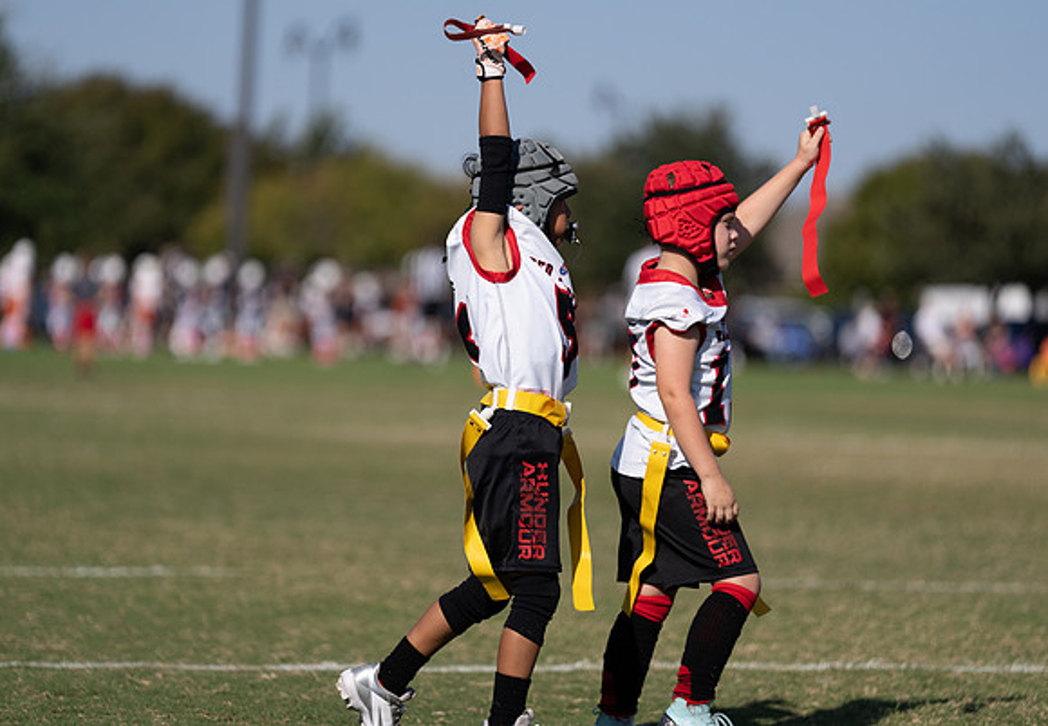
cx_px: 462
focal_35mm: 189
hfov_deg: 10.7
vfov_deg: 7.5
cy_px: 335
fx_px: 5570
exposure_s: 1/3200
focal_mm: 171
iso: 100
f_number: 2.8
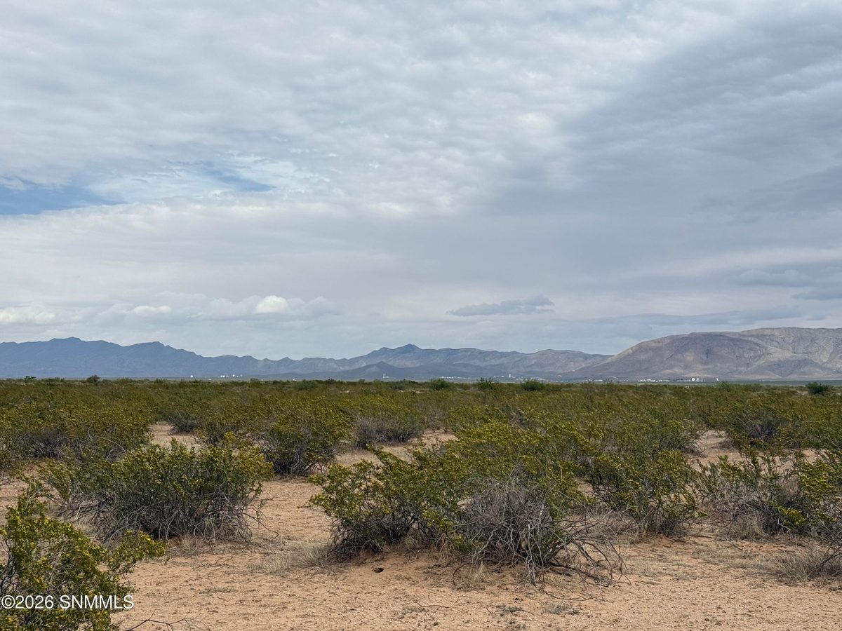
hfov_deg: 39.7
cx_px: 421
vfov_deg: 30.3
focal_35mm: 48
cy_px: 316
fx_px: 1168
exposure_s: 1/11364
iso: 64
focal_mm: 6.76
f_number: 1.78
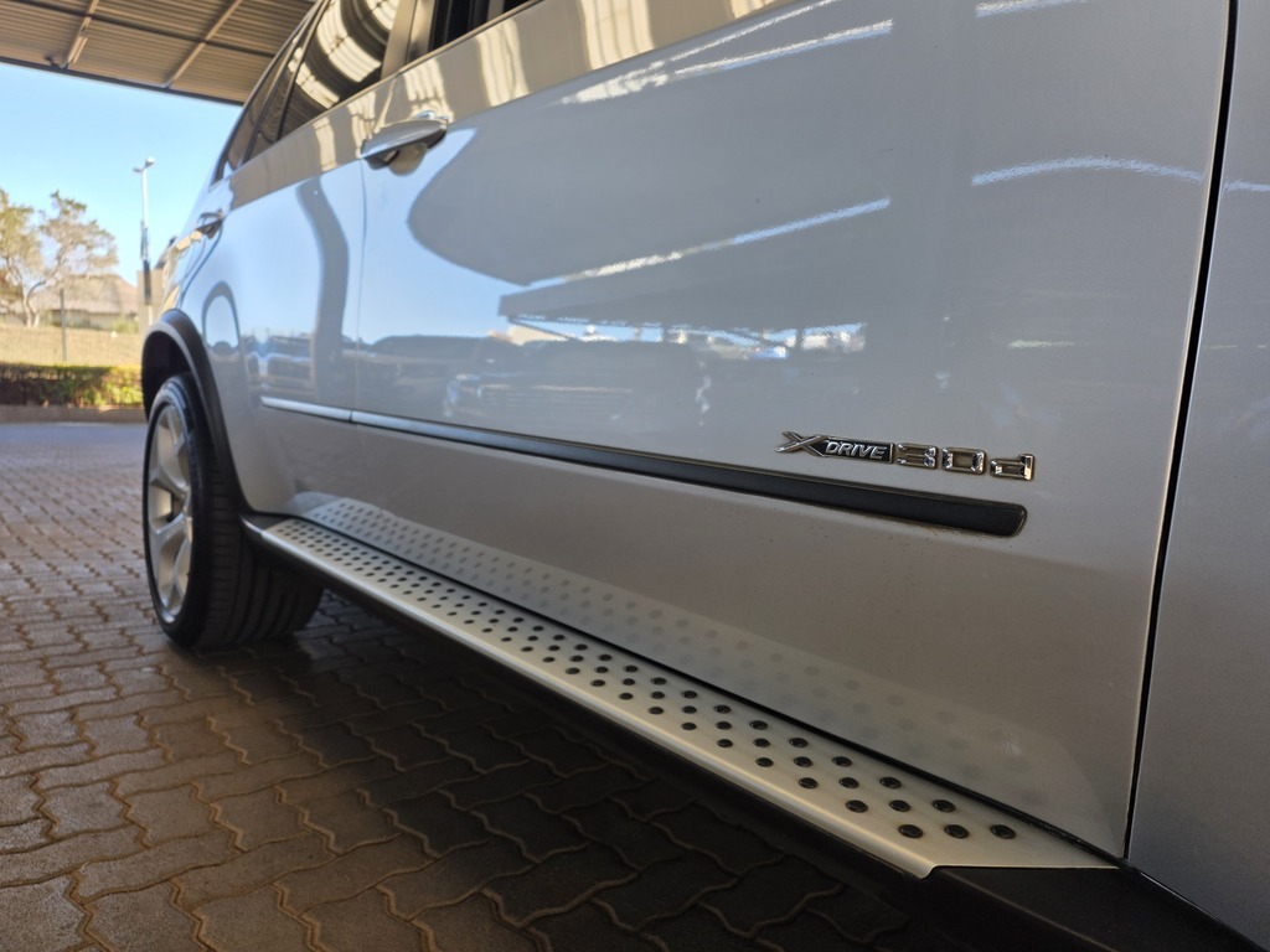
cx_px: 635
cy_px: 476
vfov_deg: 58.9
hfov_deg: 73.9
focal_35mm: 23
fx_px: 844
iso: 40
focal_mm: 6.25
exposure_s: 1/180
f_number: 1.7
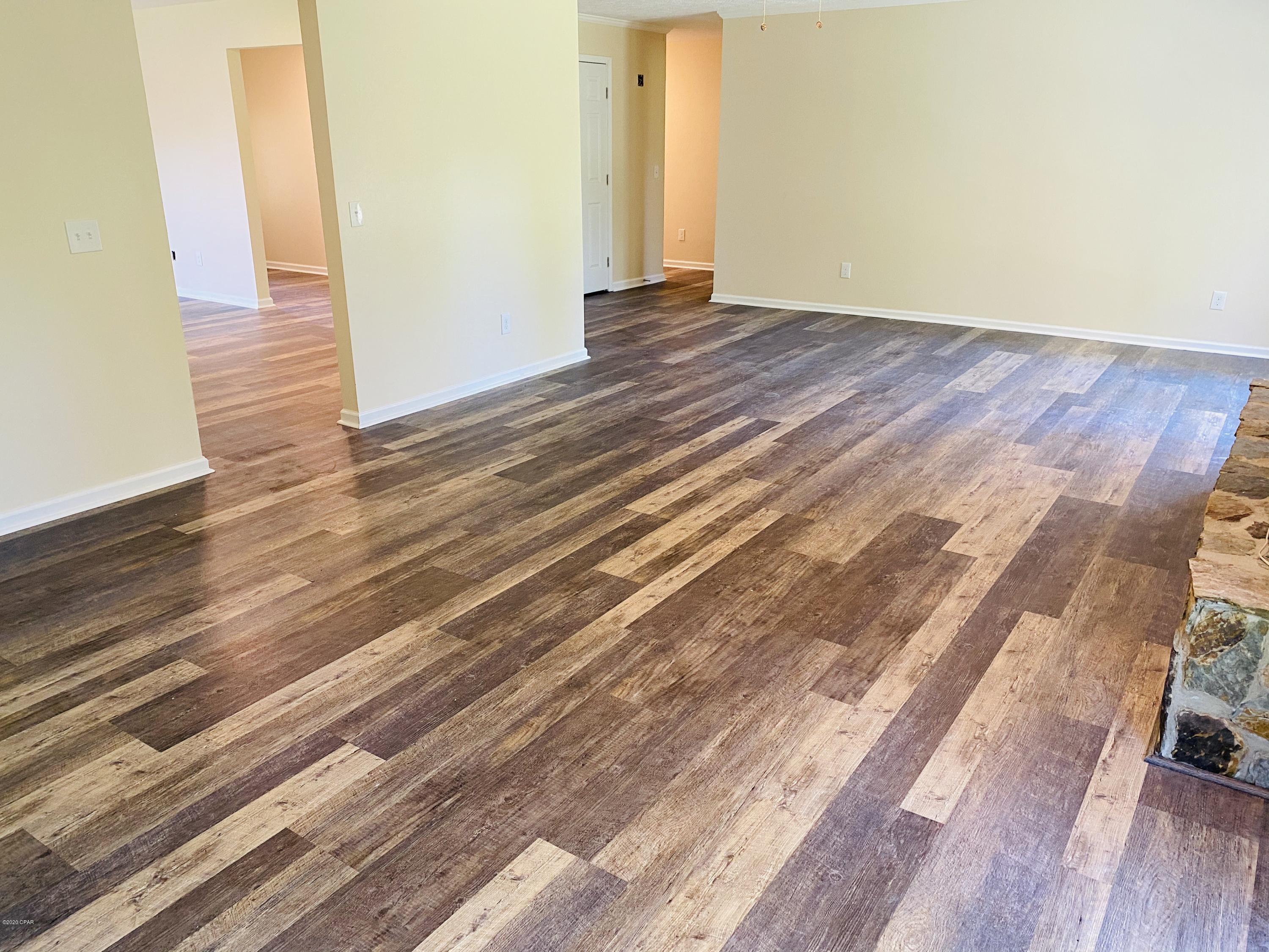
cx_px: 634
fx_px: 953
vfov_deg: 53.1
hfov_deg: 67.3
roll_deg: -0.5
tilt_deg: -18.9
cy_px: 476
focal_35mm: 26
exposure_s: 1/60
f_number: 1.8
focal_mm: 4.25
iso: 160
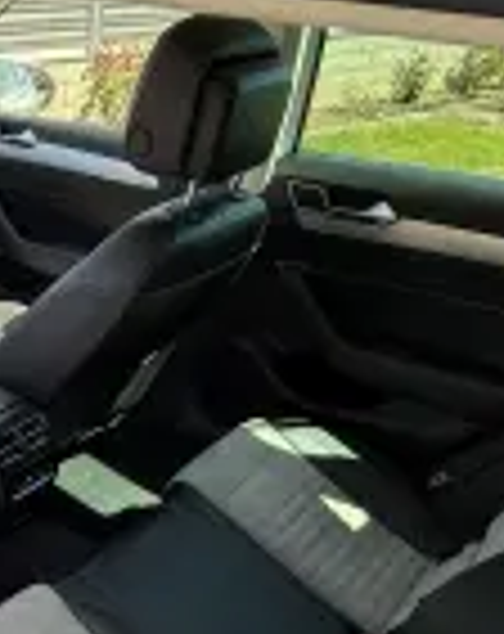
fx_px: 655
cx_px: 14
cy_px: 580
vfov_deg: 46.2
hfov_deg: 38.0
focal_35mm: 35
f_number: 2.2
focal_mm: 2.22
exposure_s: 1/100
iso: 80
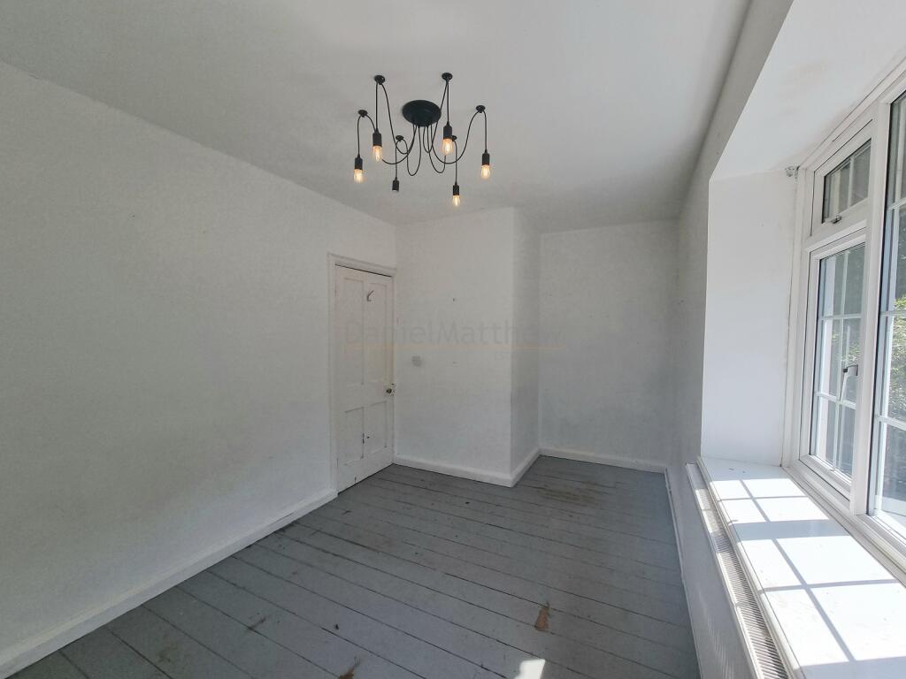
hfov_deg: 106.2
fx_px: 340
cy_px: 340
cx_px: 453
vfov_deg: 89.9
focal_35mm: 13
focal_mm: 2.2
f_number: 2.2
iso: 50
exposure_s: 1/556
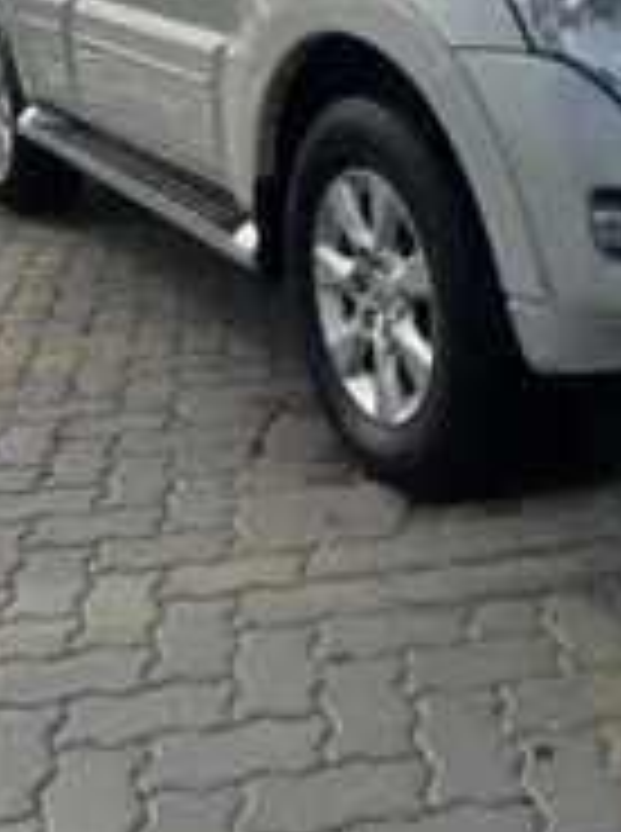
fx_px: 1248
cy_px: 67
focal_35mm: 52
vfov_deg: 34.6
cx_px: 549
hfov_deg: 27.0
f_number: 1.78
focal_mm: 6.76
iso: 80
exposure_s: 1/7937
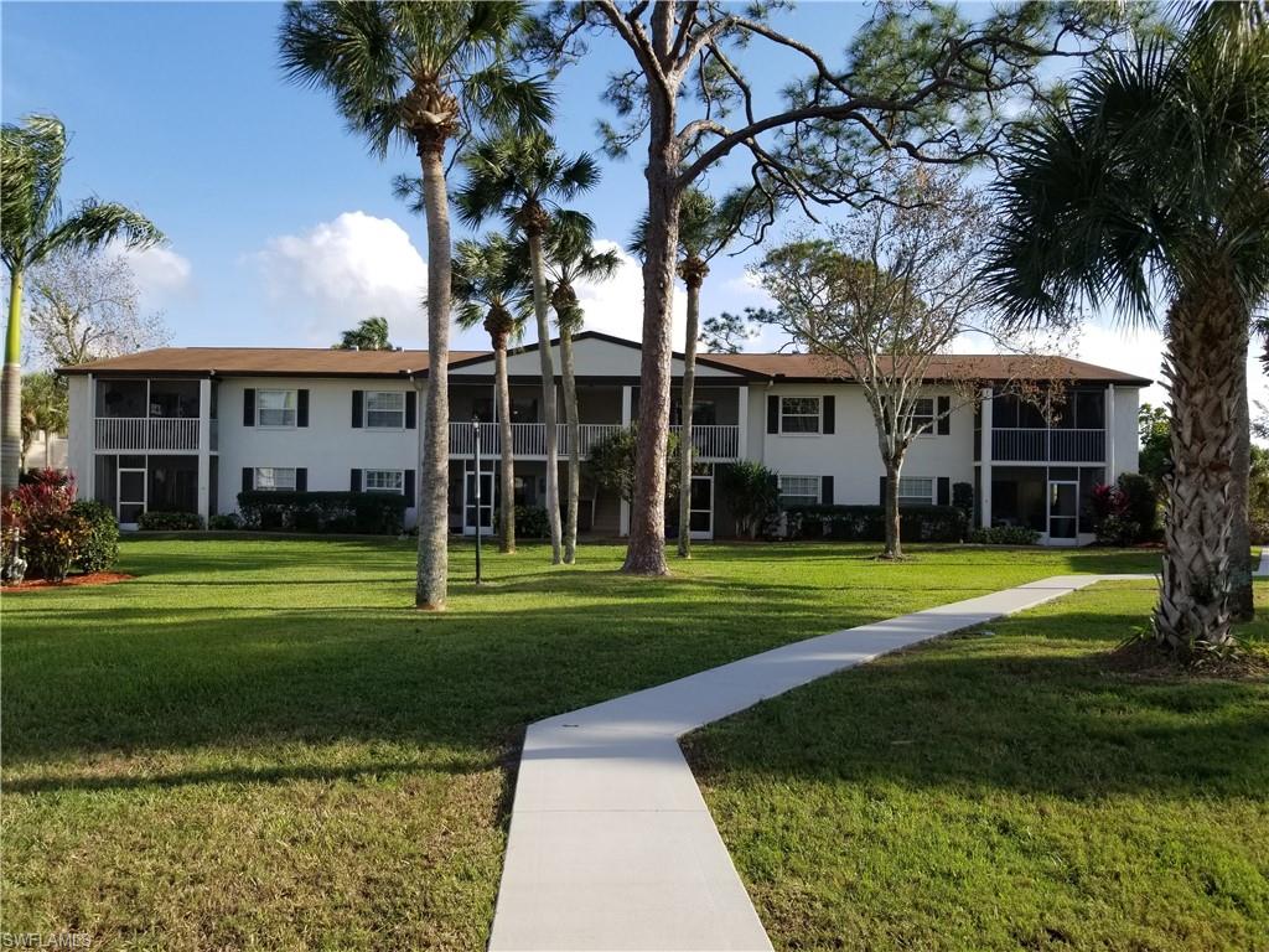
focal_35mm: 26
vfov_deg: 53.1
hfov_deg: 67.3
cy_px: 476
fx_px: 953
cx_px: 634
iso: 50
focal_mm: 4.25
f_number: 1.7
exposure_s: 1/1648
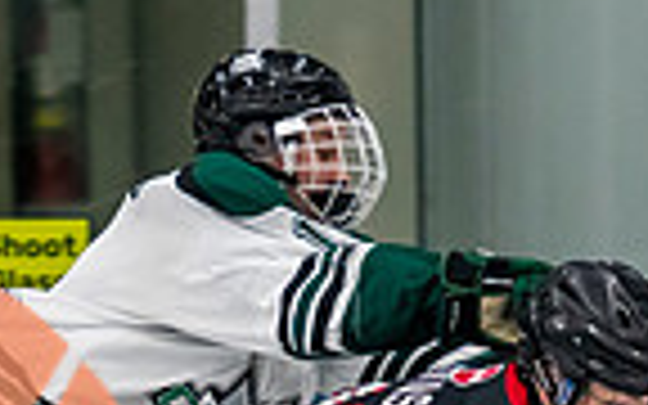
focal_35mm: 886
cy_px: 645
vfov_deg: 1.5
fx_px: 15647
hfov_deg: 2.4
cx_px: 370
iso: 2000
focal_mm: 160
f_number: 3.2
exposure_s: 1/640
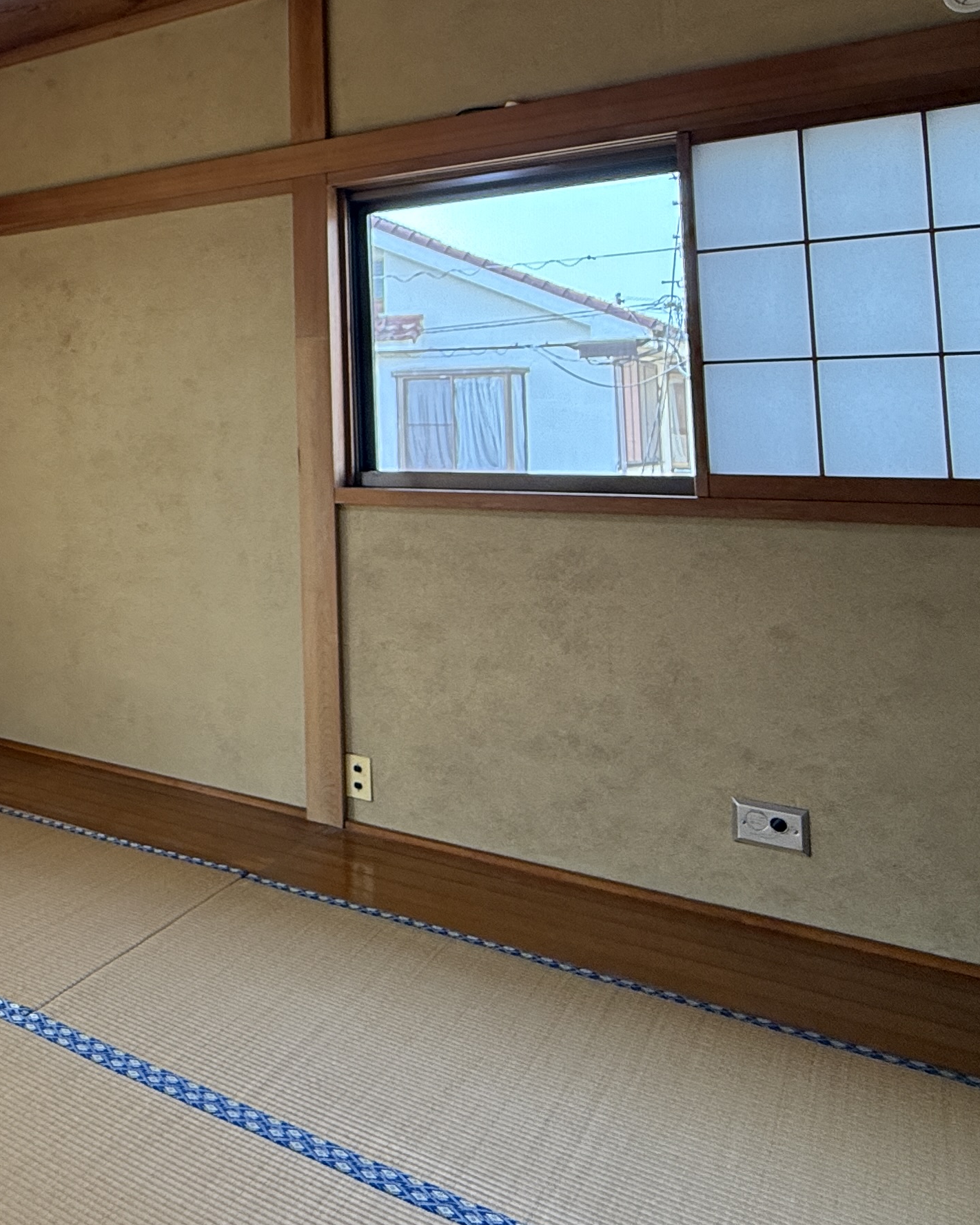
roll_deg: +0.1
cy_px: 343
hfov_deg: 40.5
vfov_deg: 55.1
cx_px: -25
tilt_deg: +4.5
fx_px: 1124
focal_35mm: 31
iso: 80
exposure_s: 1/100
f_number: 2.2
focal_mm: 2.22
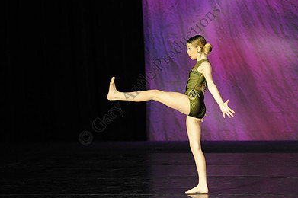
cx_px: 152
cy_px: 75
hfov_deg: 9.6
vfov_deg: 6.4
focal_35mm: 215
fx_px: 1778
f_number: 2.8
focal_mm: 145
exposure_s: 1/500
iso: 2500
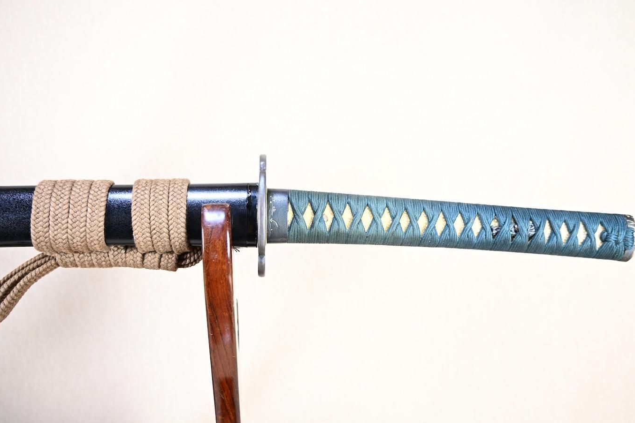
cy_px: 211
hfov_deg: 61.5
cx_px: 320
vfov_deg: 43.3
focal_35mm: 30
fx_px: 534
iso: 100
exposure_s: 1/2
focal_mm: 19.5
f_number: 3.5
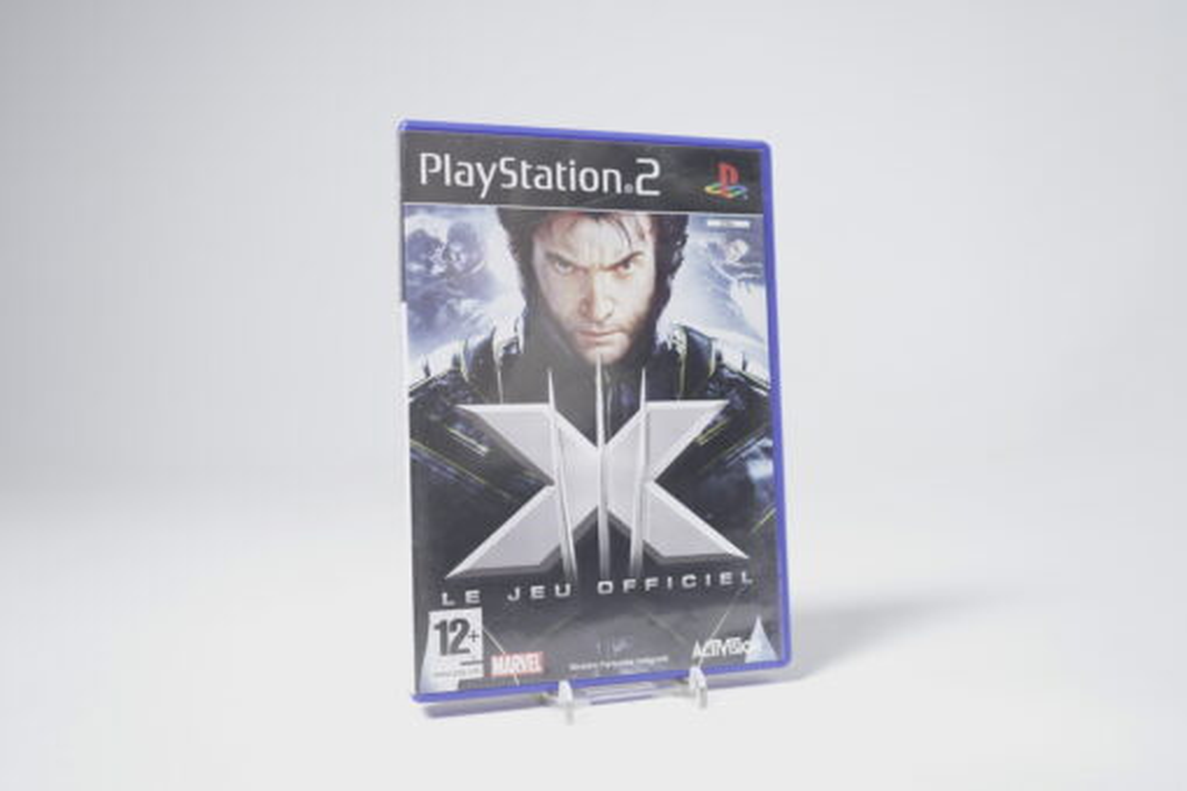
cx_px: 594
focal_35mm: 32
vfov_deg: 41.1
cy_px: 396
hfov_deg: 58.7
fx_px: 1055
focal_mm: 32
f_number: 5
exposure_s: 1/4
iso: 100
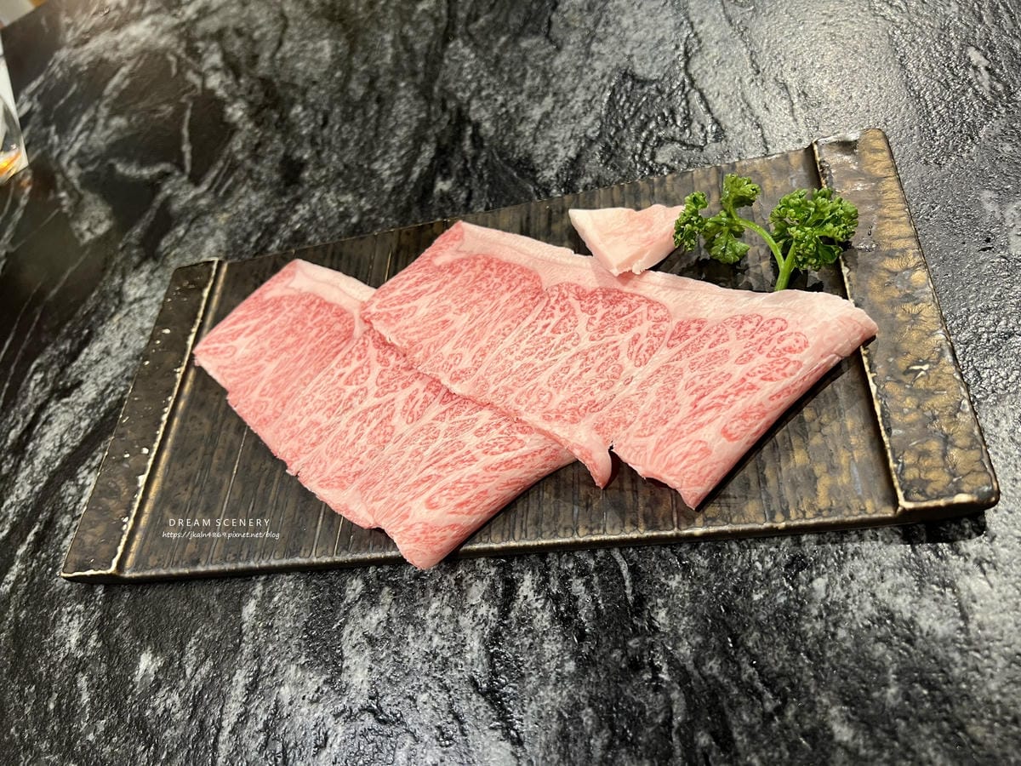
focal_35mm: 26
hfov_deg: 67.3
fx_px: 767
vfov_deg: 53.1
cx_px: 510
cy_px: 383
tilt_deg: -51.3
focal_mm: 5.7
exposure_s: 1/60
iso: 125
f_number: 1.5
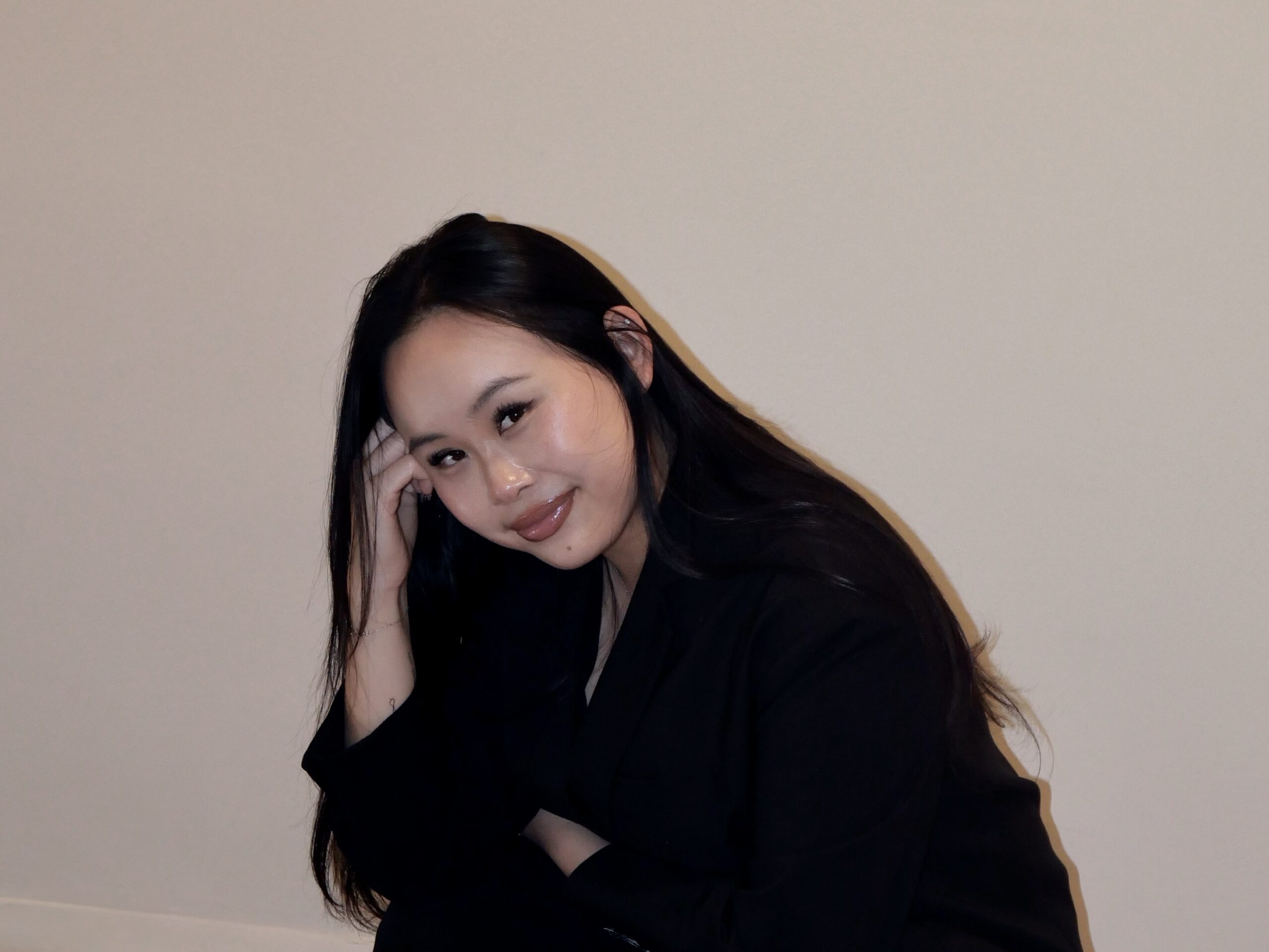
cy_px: 476
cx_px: 634
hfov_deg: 51.4
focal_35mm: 36
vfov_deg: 39.7
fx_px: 1320
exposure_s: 1/25
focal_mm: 18
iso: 800
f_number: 4.2
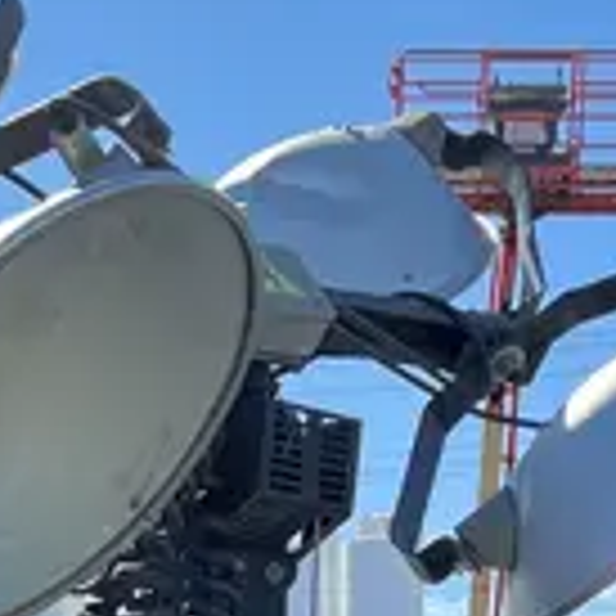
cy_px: 1383
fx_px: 2476
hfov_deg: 14.1
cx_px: 189
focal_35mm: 123
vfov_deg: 12.0
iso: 50
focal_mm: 5.1
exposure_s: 1/2179
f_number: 1.6
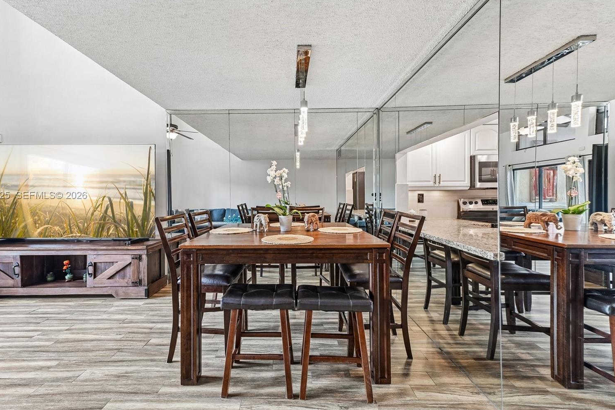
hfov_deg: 100.3
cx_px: 288
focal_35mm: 15
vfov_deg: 77.3
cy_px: 196
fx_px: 256
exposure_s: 1/4
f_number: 9
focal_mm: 14
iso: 320
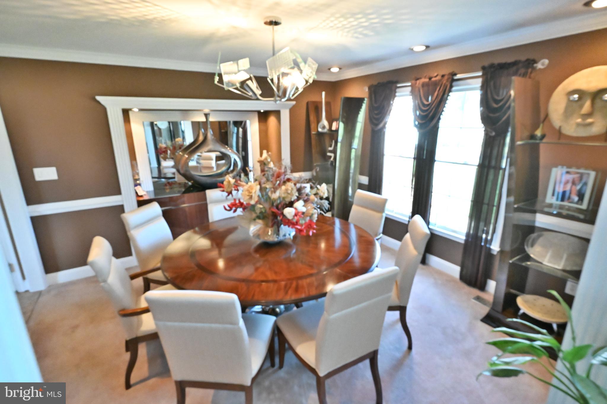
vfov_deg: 70.4
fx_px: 287
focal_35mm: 17
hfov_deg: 93.3
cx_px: 304
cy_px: 202
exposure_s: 1/80
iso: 32000
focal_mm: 17
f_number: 9
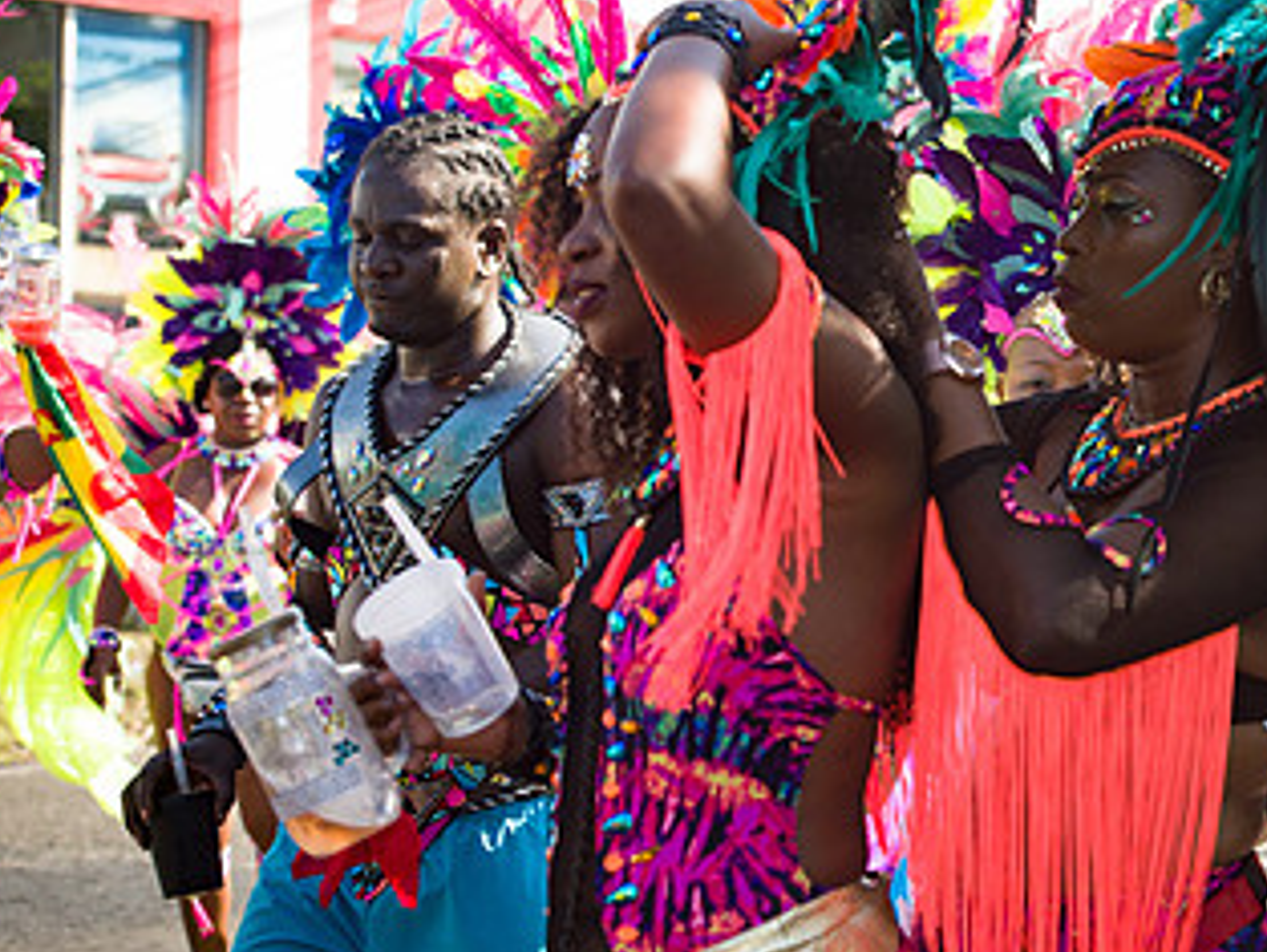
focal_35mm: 153
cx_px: 1142
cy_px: 450
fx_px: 5602
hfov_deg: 12.8
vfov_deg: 9.7
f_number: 6.3
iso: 100
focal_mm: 86
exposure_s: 1/200
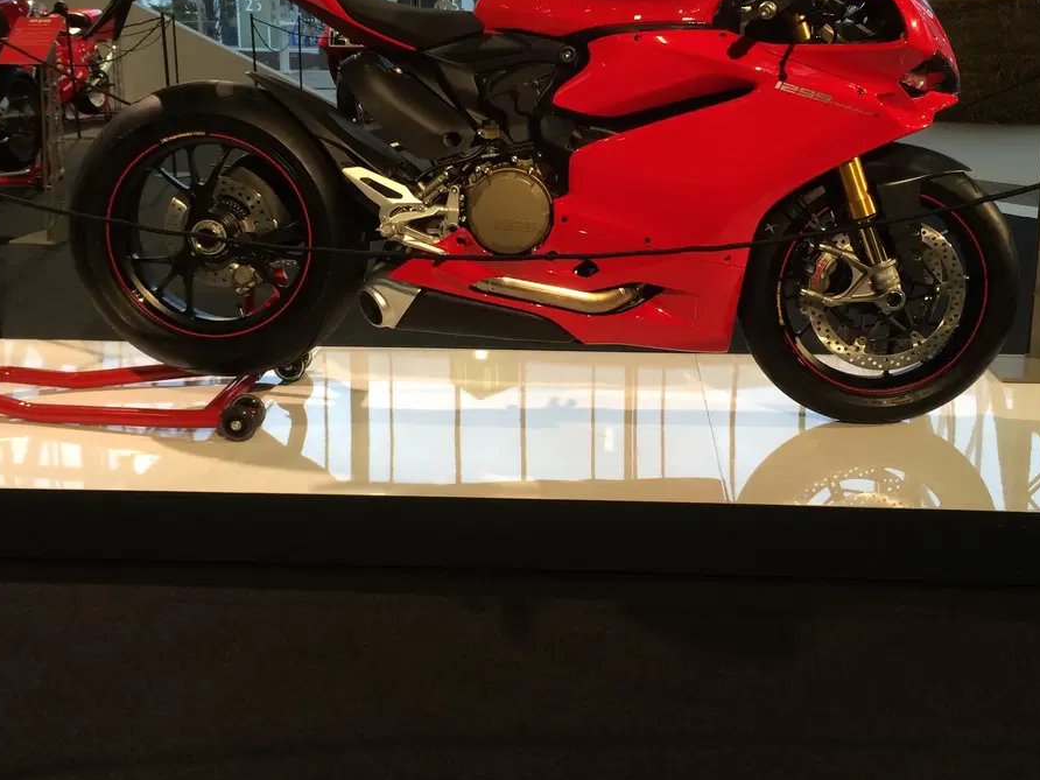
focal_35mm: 39
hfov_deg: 47.9
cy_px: 290
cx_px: 541
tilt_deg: -13.8
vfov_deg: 36.6
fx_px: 1172
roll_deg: +0.5
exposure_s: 1/40
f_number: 2.2
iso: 40
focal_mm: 4.15
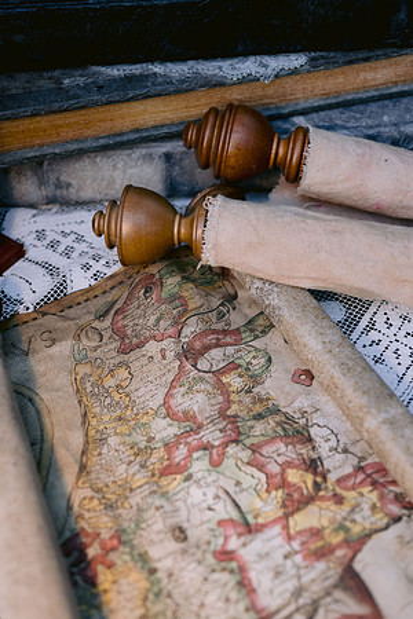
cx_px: 206
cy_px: 310
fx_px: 860
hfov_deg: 27.0
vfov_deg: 39.6
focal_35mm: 50
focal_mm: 50
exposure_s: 1/100
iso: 400
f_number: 2.8
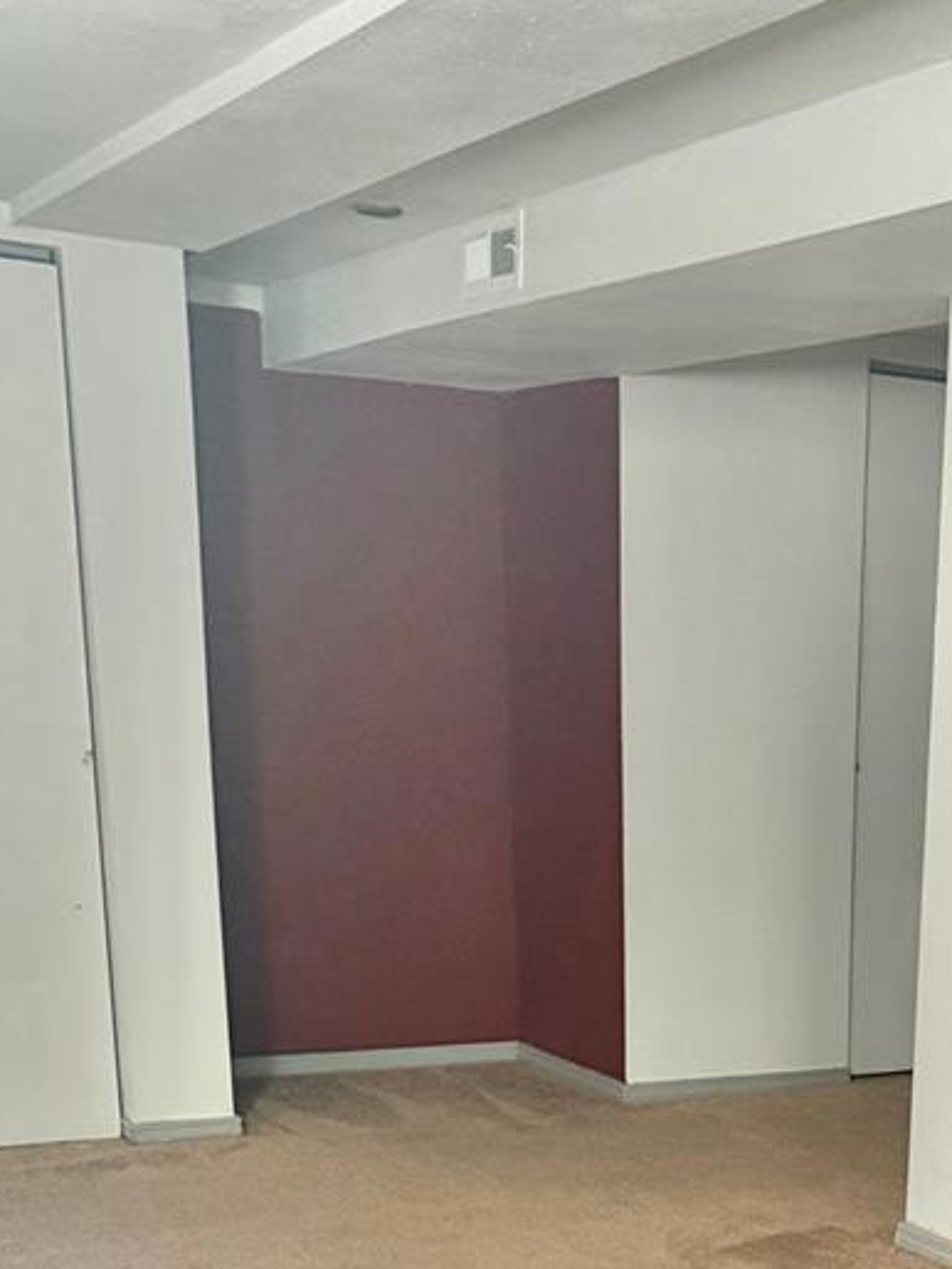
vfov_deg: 30.8
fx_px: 2052
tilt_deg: -19.4
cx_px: 915
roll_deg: -2.2
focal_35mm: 56
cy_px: 1375
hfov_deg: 25.1
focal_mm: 6.76
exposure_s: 1/60
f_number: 1.78
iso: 320
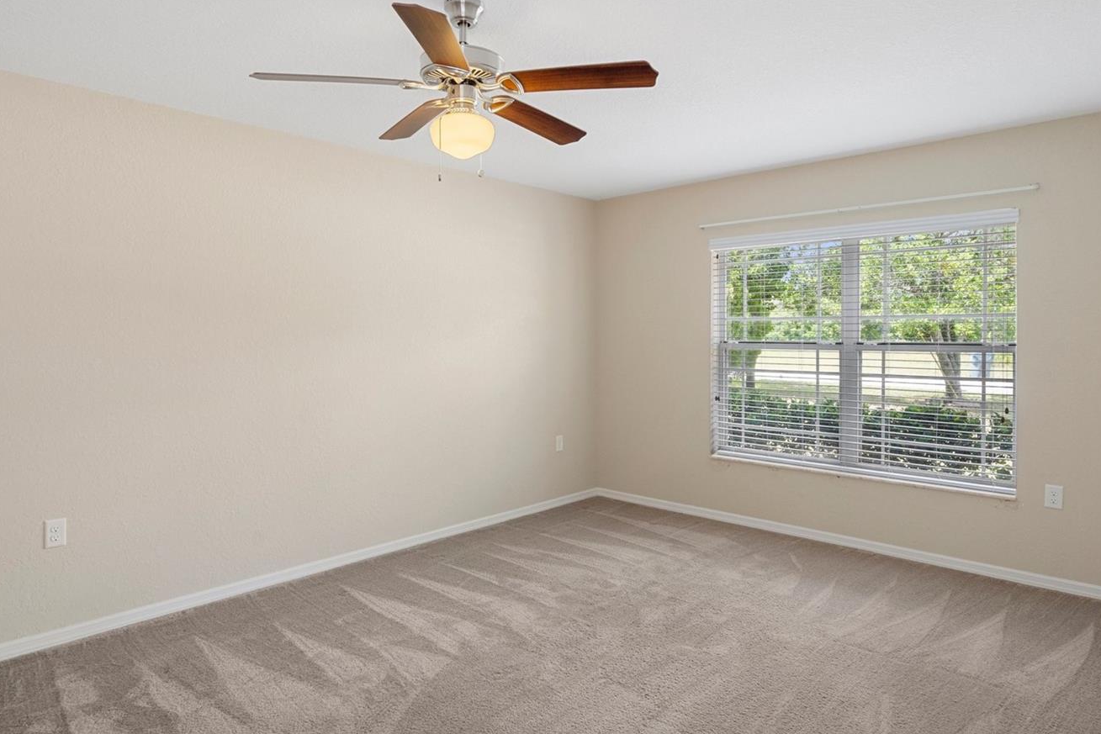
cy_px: 348
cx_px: 546
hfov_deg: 78.6
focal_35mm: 22
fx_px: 673
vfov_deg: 57.2
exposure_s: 1/6
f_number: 8
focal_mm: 18
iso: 400
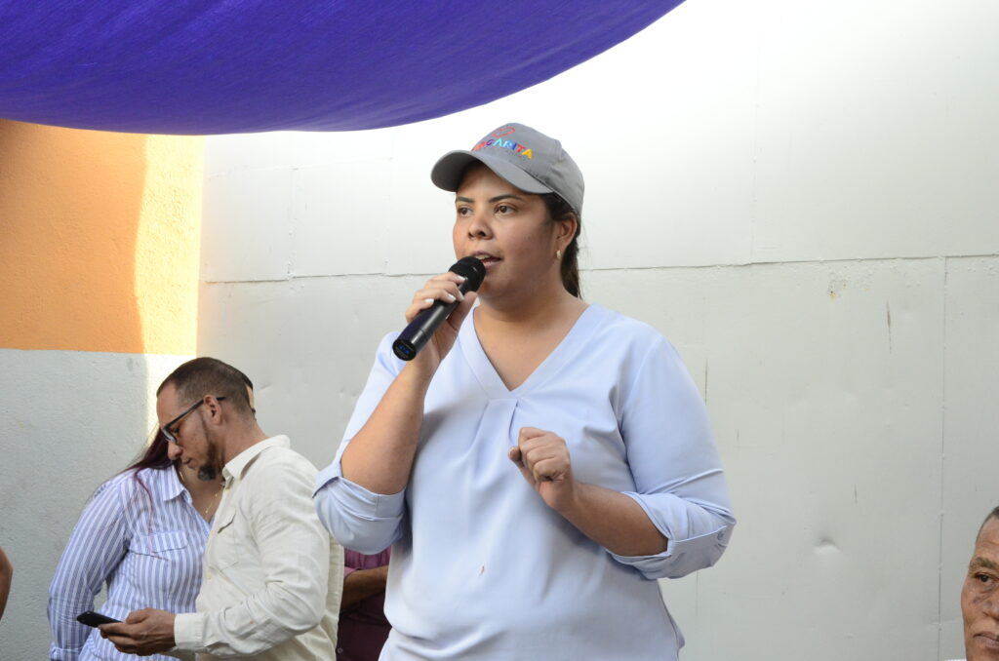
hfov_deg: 28.1
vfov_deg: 18.8
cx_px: 500
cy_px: 330
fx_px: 1994
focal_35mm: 72
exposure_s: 1/80
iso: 2000
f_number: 9
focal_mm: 48
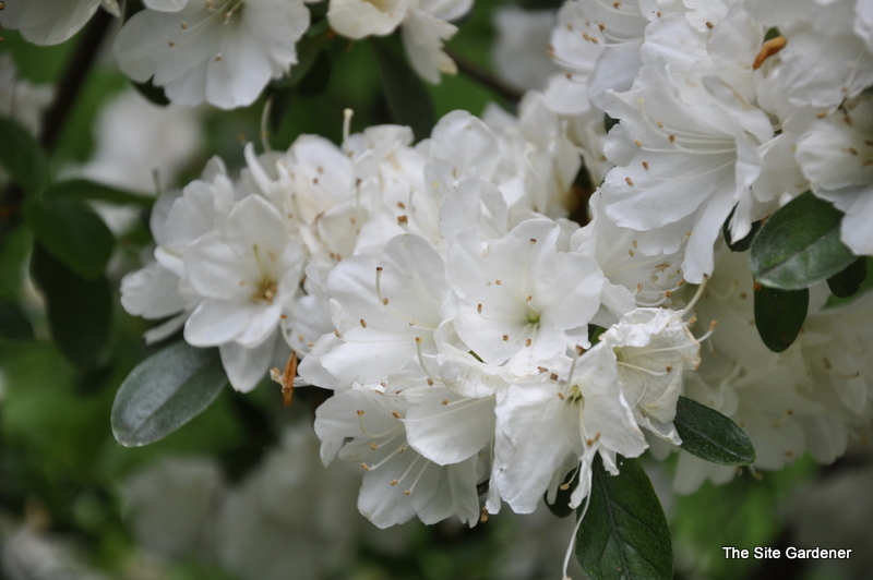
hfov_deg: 13.1
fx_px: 3816
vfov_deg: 8.7
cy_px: 290
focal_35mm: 158
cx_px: 436
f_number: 5.6
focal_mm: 105
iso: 200
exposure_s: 1/180
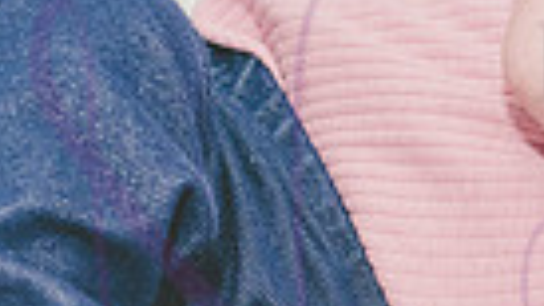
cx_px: 699
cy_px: 54
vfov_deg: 5.5
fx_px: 3202
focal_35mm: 222
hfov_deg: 9.5
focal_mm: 50
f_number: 4
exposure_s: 1/250
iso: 800
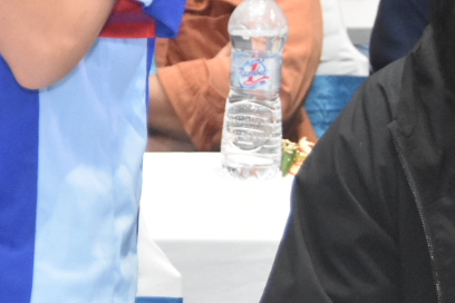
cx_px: -193
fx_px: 3918
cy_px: -184
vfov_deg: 4.4
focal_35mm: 310
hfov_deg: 6.6
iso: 4000
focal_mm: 52
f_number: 4.8
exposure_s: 1/250
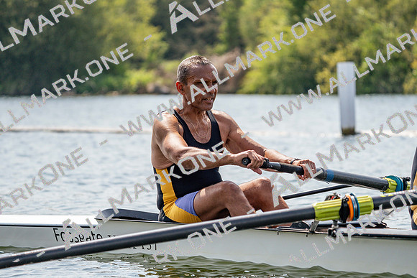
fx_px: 2317
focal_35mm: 200
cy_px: 139
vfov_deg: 6.9
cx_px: 208
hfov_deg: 10.3
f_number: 5.6
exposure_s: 1/1600
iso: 250
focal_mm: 200
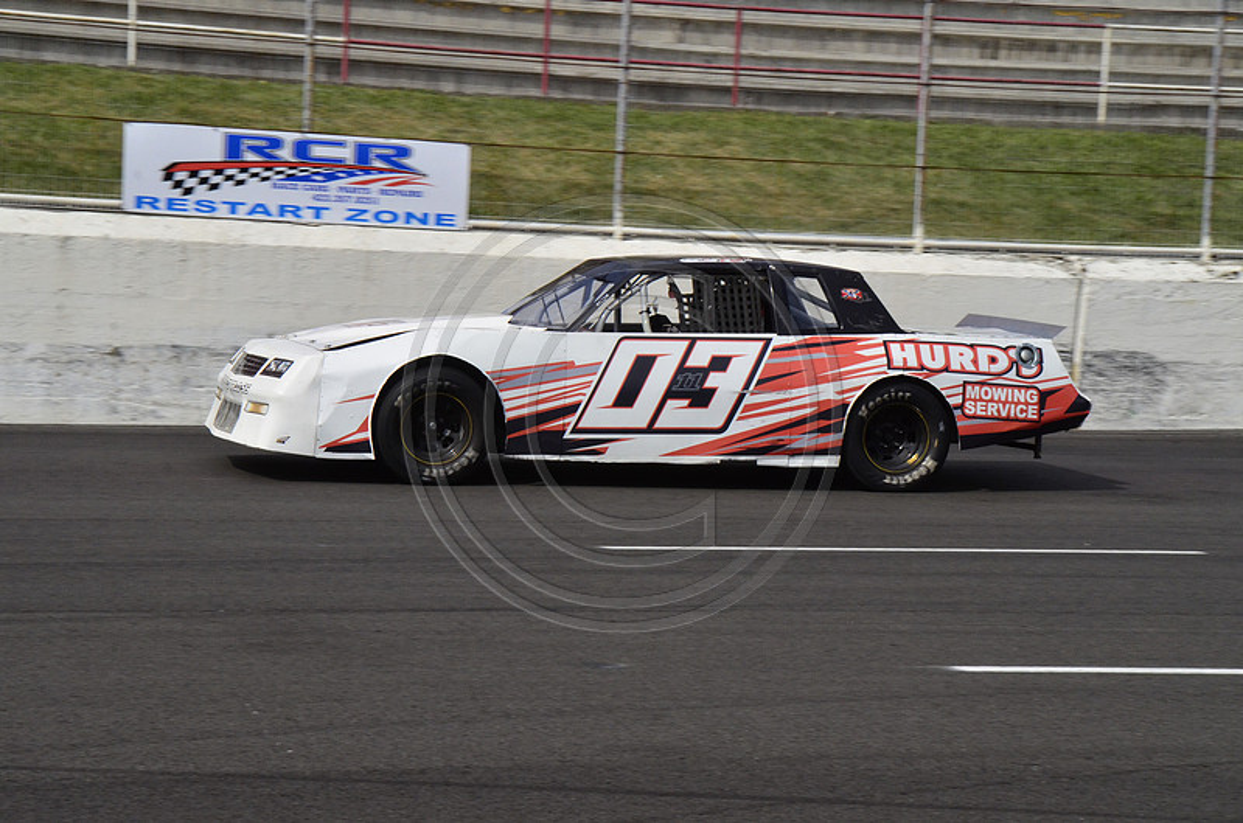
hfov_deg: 22.7
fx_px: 3101
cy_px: 412
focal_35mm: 90
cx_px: 622
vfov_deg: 15.1
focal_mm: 60
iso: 1000
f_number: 16
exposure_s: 1/1000
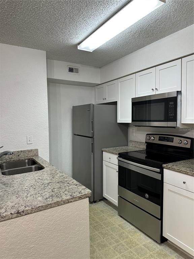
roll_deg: +0.1
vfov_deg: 71.6
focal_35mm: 24
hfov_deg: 56.8
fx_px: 179
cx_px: 97
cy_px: 130
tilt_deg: -2.0
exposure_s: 1/120
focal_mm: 6.86
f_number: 1.78
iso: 200
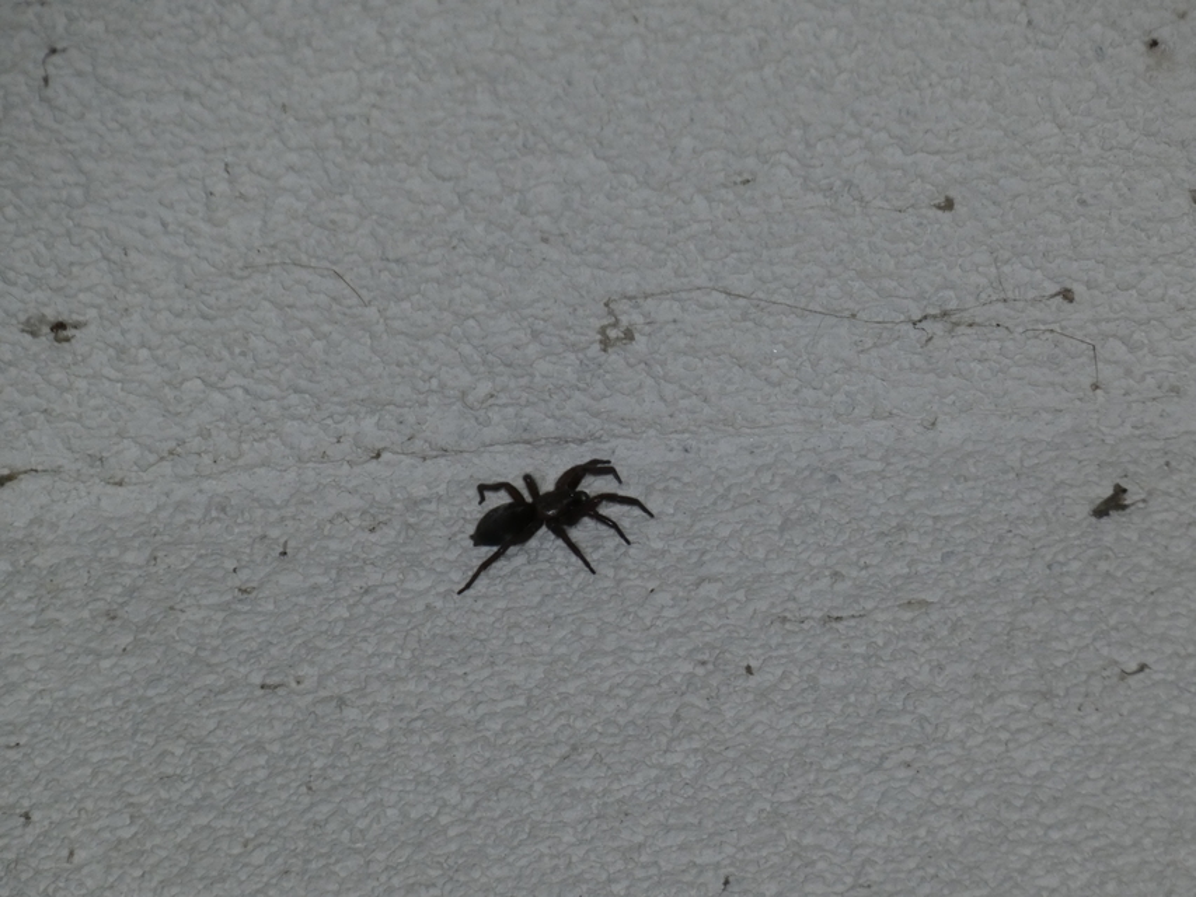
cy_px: 448
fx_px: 21493
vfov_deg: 2.4
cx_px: 598
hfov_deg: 3.2
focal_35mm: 622
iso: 400
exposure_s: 1/200
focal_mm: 111.5
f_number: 5.6
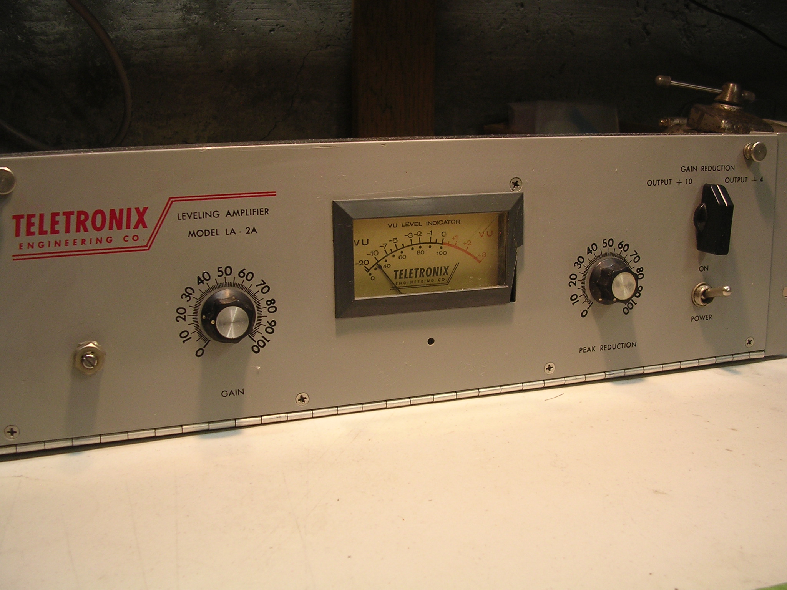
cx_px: 394
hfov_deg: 49.0
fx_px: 864
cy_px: 295
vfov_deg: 37.7
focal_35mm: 38
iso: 100
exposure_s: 1/8.4
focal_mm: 5.8
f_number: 2.8
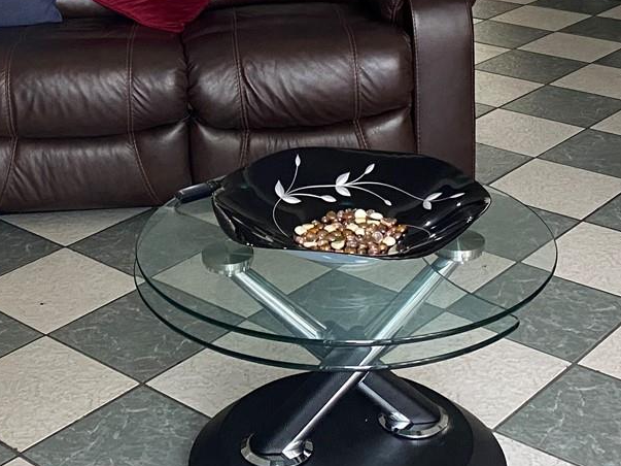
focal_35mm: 69
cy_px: -105
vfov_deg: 19.9
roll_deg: +1.6
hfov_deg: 28.0
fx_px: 1238
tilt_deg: -8.6
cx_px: 216
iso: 320
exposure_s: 1/60
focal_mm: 4.25
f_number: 1.8
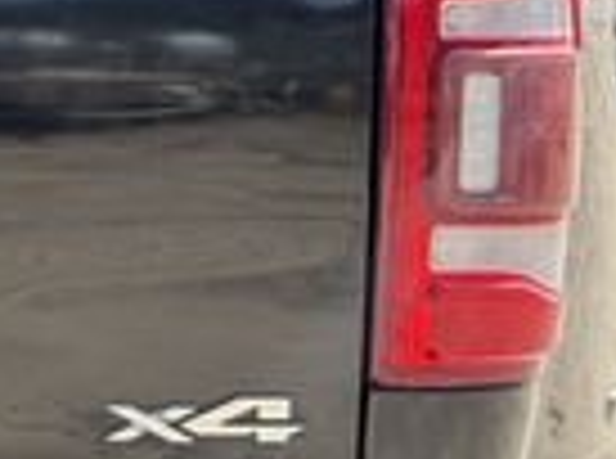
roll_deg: +2.1
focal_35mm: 225
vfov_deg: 6.6
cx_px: -701
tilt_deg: -8.0
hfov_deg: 8.3
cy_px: 184
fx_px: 3993
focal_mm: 6.76
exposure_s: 1/1185
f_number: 1.78
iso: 80
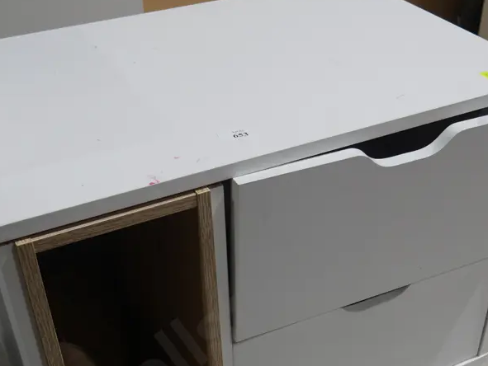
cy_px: 279
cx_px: 286
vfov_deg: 27.6
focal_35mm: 52
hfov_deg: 36.7
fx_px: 734
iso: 200
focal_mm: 15
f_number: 4
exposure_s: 1/60
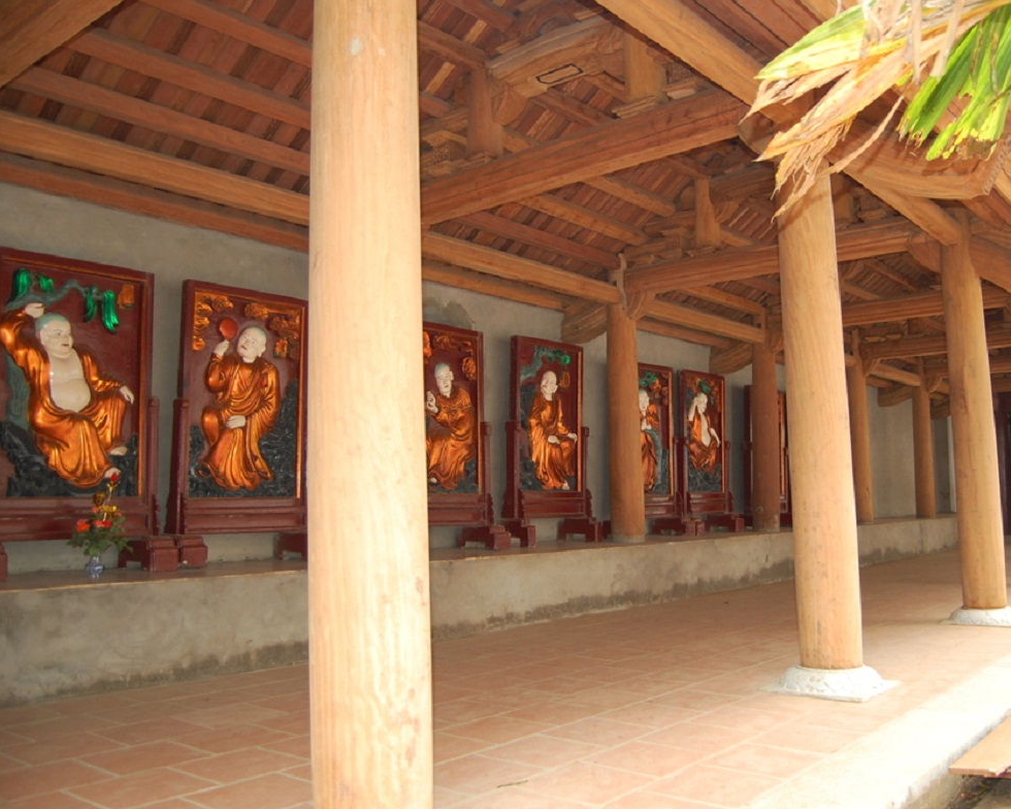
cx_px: 590
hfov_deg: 56.9
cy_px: 403
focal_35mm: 31
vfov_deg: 47.1
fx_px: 928
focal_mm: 18
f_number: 3.5
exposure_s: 1/60
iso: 400
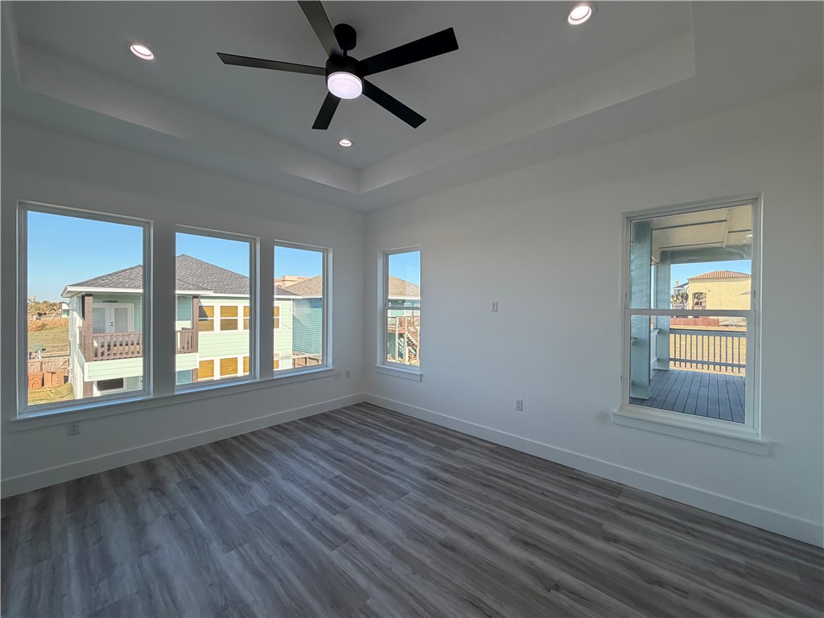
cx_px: 412
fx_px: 333
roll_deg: -0.7
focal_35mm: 14
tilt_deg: +4.0
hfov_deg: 102.1
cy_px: 309
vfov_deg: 85.7
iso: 50
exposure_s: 1/238
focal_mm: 2.22
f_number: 2.2
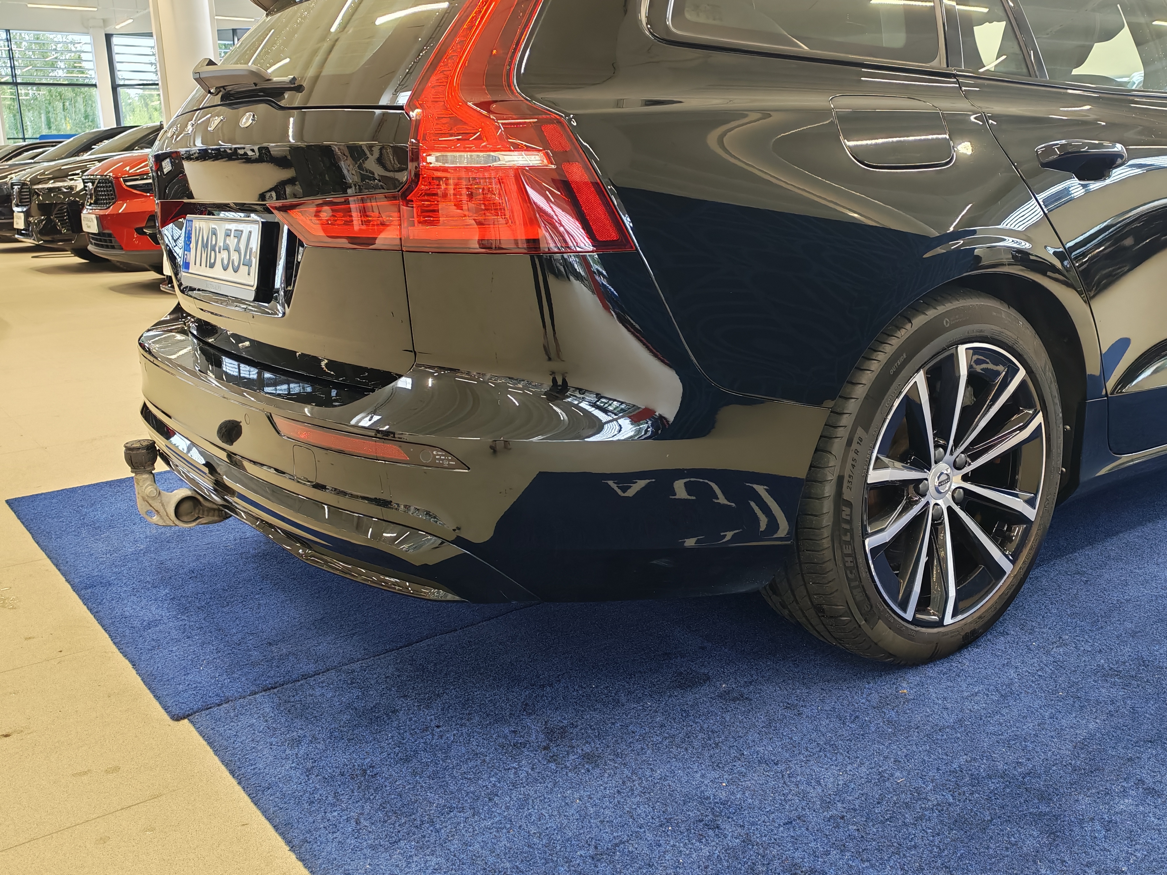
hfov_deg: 56.8
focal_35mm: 32
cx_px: 584
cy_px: 438
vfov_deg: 44.2
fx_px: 1079
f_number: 1.9
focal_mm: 6.12
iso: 500
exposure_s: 1/100
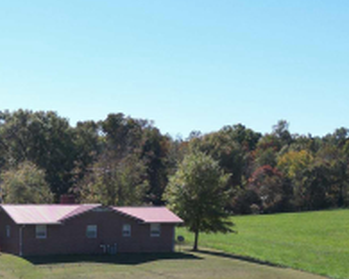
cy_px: 374
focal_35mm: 80
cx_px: 46
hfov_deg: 23.3
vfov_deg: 17.8
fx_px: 826
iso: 100
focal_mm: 6.72
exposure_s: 1/2000
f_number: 1.7
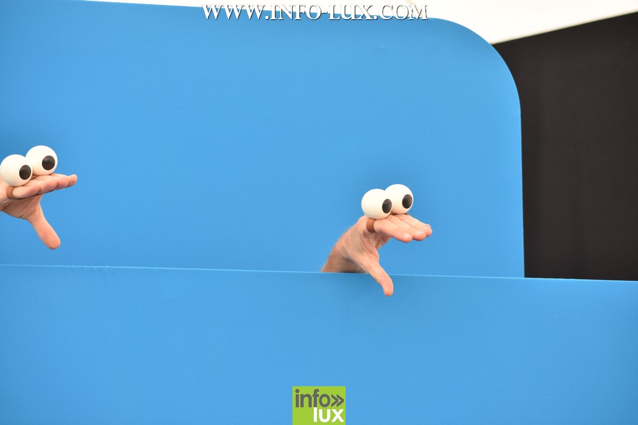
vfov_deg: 9.3
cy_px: 212
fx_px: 2605
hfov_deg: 14.0
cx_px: 319
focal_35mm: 147
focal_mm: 98
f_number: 3.2
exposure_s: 1/320
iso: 250
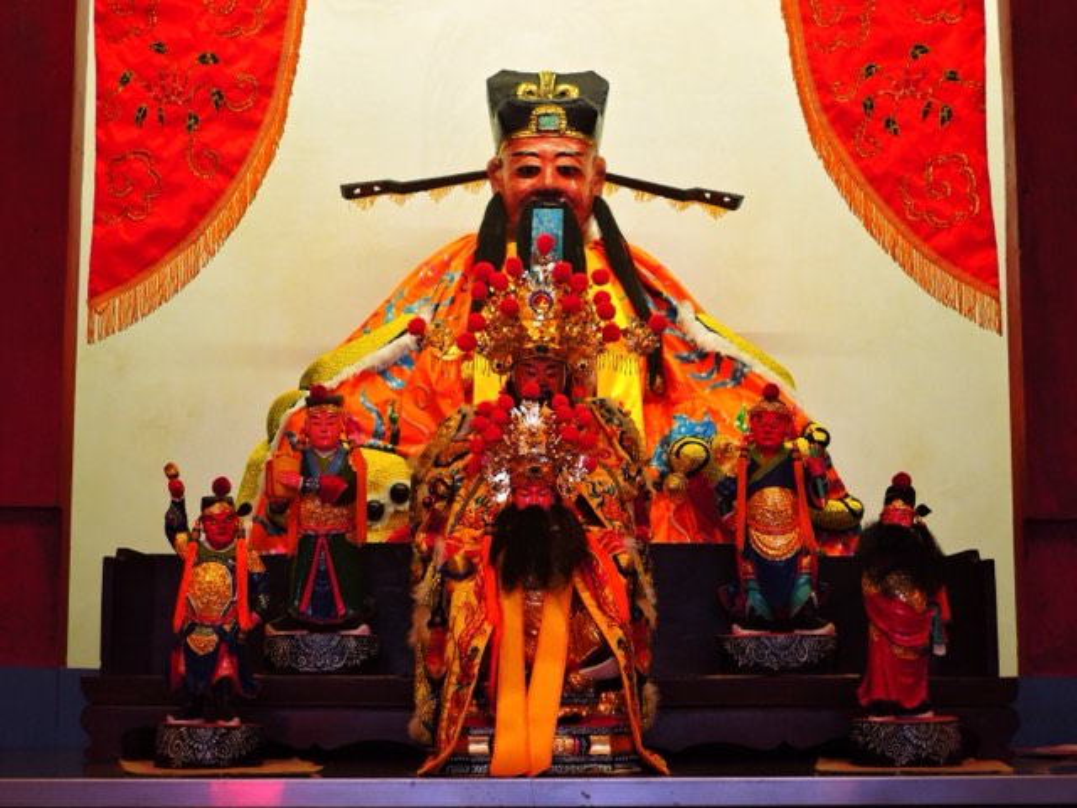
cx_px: 538
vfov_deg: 24.4
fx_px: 1867
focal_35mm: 60
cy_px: 404
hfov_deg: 32.2
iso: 400
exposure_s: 1/10
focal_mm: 12.8
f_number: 3.7
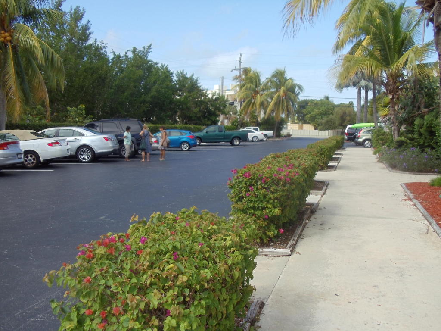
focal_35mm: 44
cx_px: 220
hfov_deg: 42.9
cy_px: 166
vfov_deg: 32.9
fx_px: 561
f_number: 3.5
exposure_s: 1/320
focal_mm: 6
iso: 80
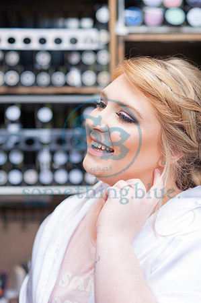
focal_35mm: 85
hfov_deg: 16.0
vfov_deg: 23.9
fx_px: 713
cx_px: 100
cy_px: 152
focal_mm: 85
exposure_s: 1/160
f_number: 2.8
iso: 640
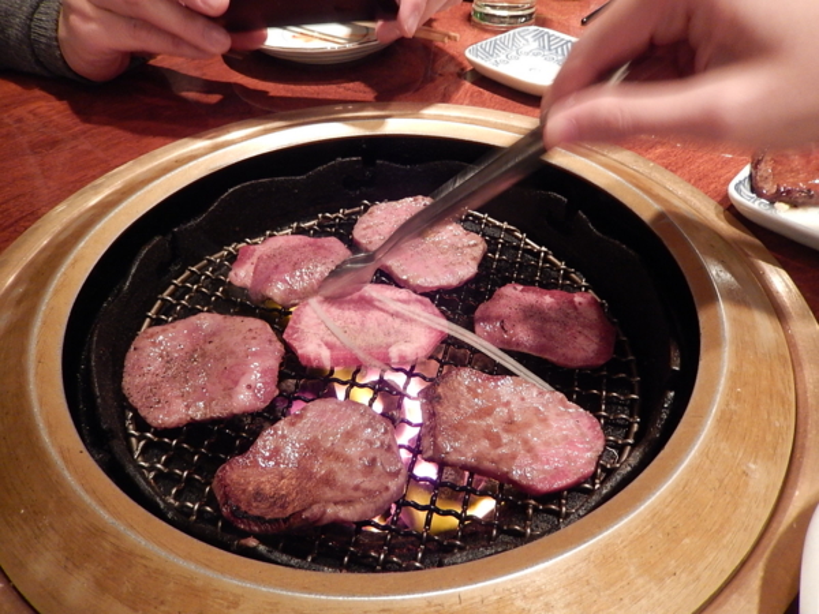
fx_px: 591
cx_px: 410
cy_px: 307
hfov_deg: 69.4
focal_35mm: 25
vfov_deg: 54.9
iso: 400
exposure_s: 1/13
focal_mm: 4.5
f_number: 3.4
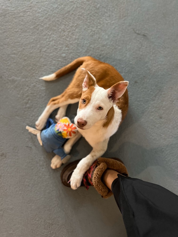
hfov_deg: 53.1
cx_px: 89
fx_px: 178
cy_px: 118
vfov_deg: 67.3
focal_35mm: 26
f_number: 1.5
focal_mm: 5.7
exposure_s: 1/40
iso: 500
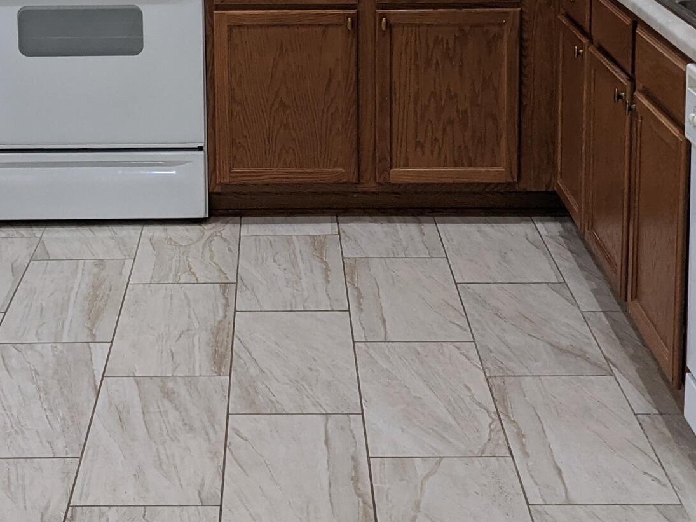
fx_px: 1488
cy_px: -43
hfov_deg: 26.3
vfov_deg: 19.1
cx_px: 283
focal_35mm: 74
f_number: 1.73
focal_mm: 4.38
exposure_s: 1/120
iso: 208
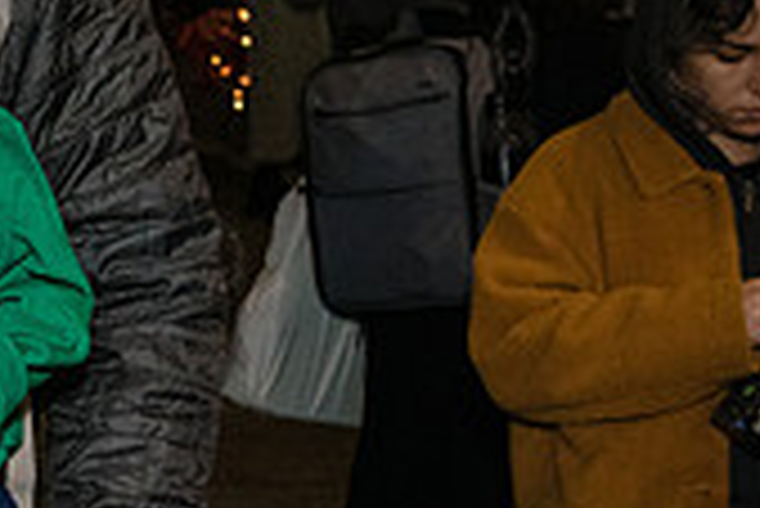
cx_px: -360
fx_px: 2535
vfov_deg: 11.4
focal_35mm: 120
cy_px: 74
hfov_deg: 15.8
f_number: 4.5
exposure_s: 1/160
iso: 4000
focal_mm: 35
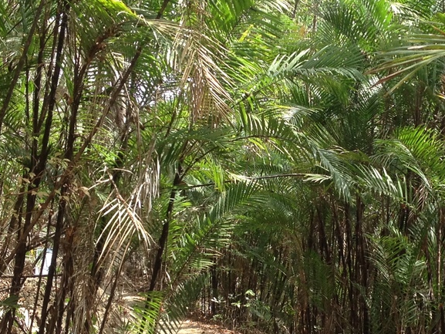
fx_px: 1247
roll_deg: +0.6
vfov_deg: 15.2
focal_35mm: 97
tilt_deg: -5.5
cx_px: 346
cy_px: 240
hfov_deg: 20.0
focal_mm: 4.28
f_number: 2.4
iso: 50
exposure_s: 1/230
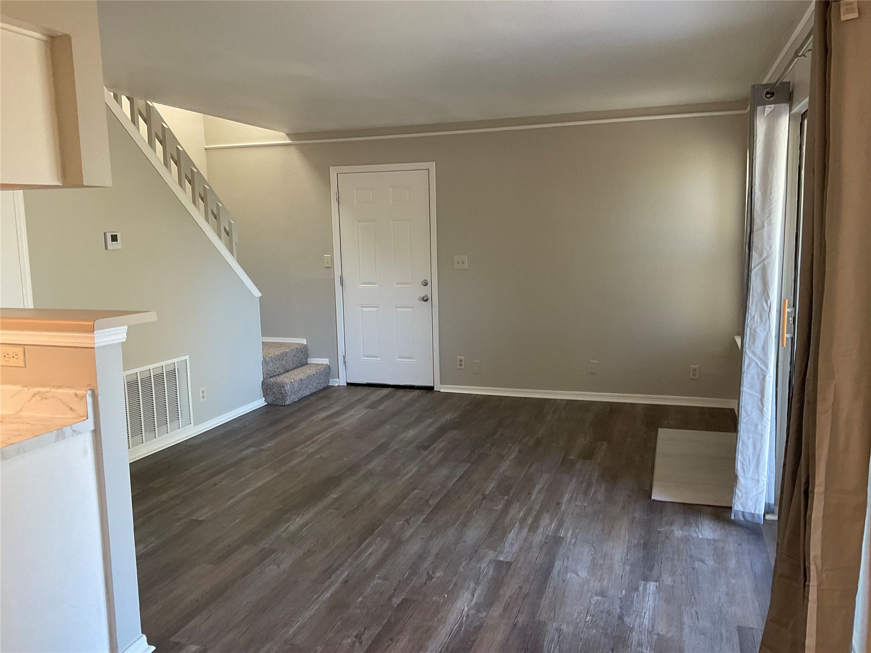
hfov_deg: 61.7
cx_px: 436
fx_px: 730
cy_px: 326
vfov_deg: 48.2
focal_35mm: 29
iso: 80
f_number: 1.8
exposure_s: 1/60
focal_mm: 3
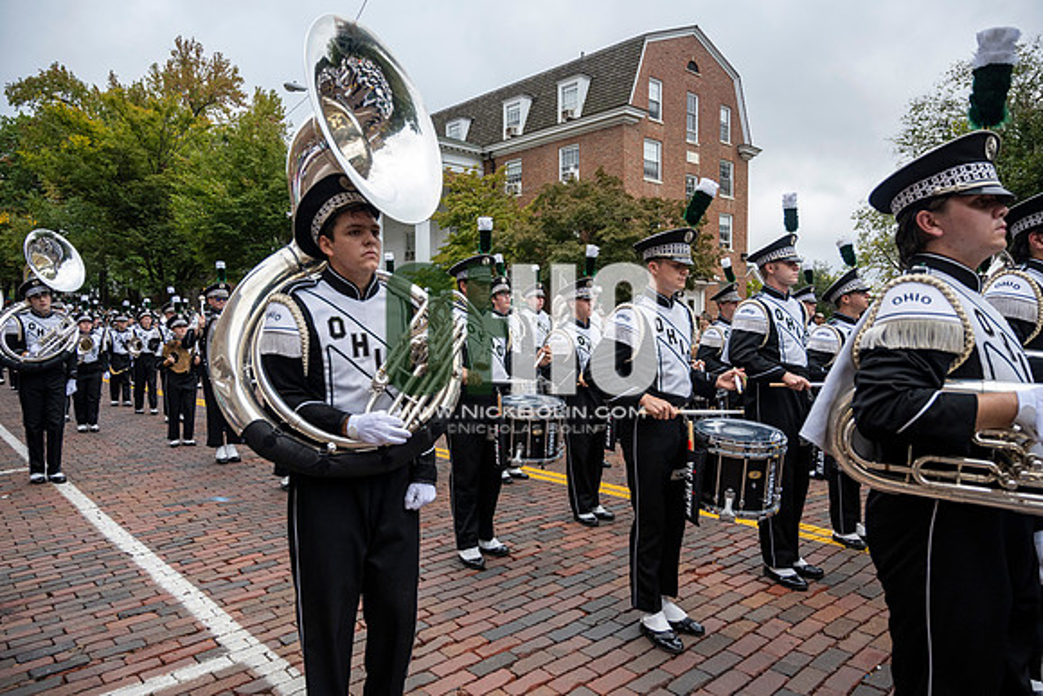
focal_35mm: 24
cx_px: 522
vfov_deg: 53.2
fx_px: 695
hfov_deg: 73.7
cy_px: 348
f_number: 4
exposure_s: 1/1600
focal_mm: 24
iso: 640
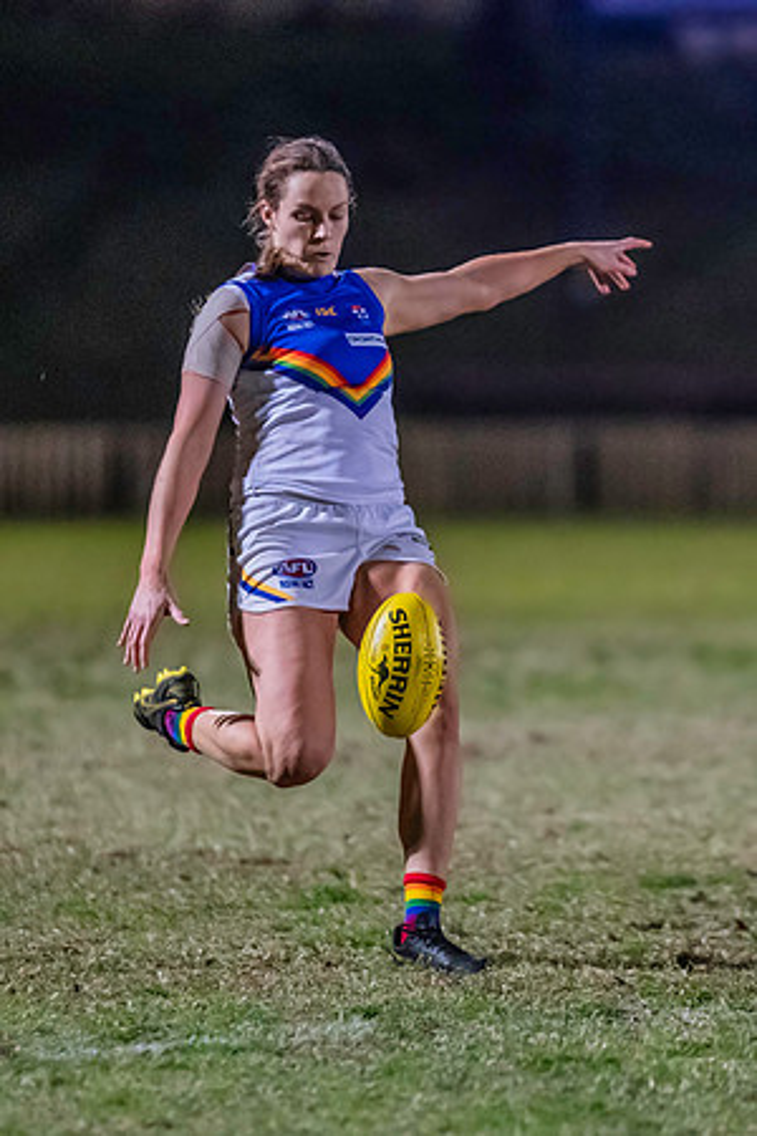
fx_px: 17327
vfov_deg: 3.8
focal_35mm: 549
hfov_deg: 2.5
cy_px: 508
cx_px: 527
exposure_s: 1/1000
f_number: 2.8
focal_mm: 270
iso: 10000
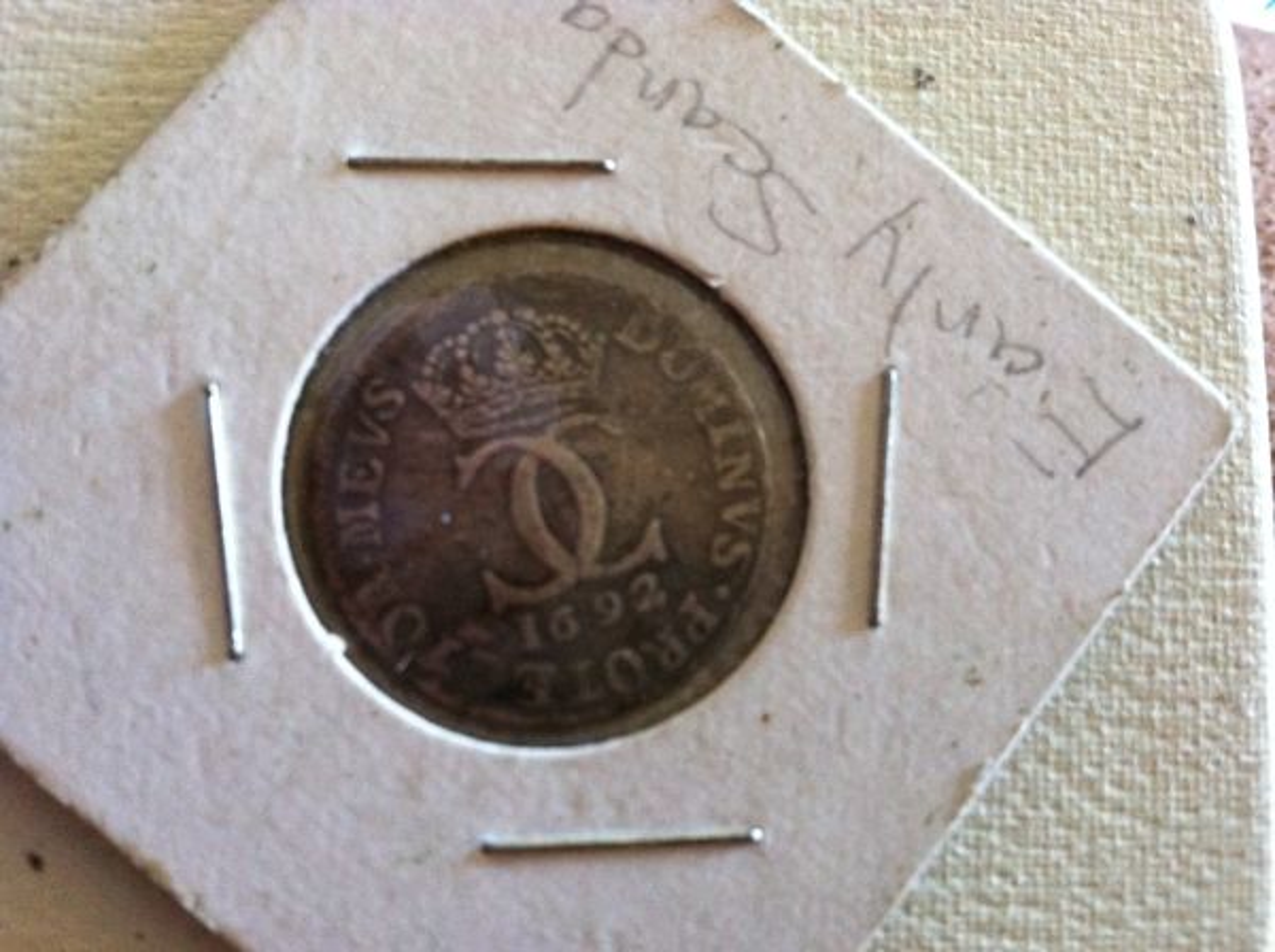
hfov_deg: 52.7
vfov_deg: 40.6
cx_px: 638
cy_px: 476
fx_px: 1287
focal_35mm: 35
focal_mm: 3.85
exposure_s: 1/15
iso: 320
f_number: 2.8
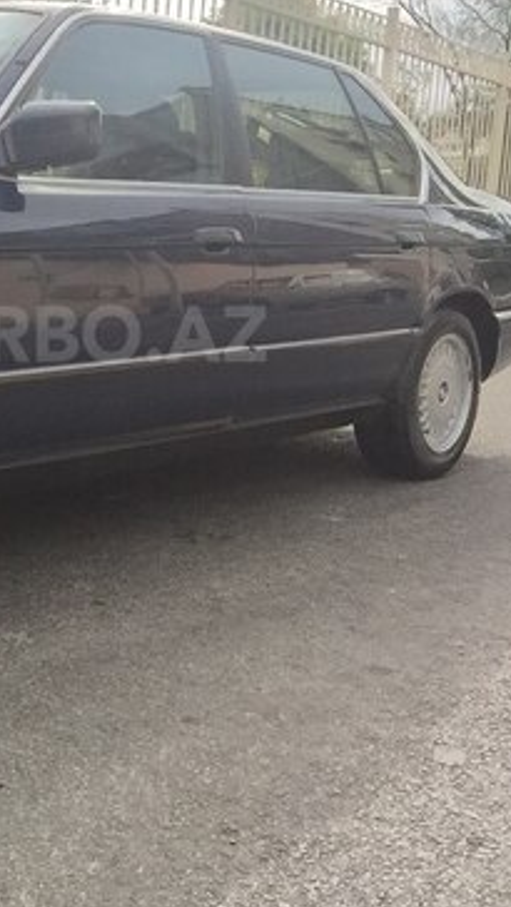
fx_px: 1107
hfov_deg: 25.4
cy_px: 334
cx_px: 75
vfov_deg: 44.2
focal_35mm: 46
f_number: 2.2
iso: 32
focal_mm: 2.65
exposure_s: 1/389
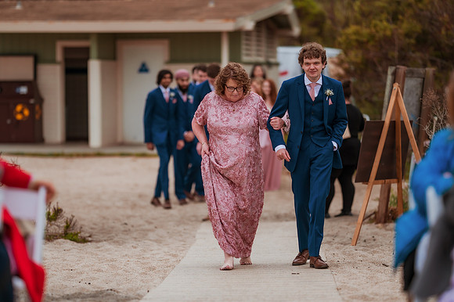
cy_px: 151
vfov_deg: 10.1
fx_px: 1701
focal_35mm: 135
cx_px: 227
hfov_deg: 15.2
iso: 500
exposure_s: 1/3200
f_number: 1.8
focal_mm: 135
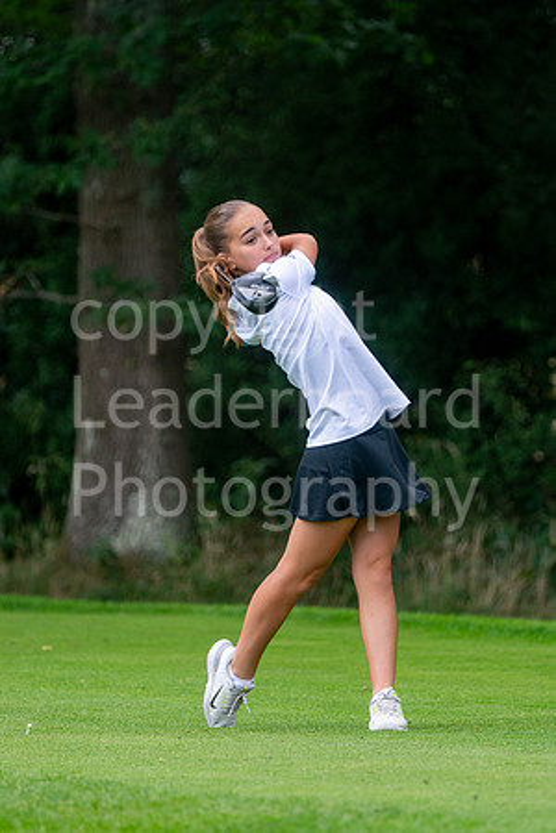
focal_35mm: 450
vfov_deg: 4.6
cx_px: 278
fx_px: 10424
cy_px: 416
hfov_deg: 3.1
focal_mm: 300
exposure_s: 1/1000
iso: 500
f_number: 4
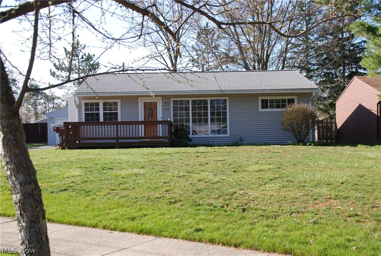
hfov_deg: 43.5
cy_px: 128
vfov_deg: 30.0
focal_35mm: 45
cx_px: 190
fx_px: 477
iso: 100
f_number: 7.1
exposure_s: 1/160
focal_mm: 30
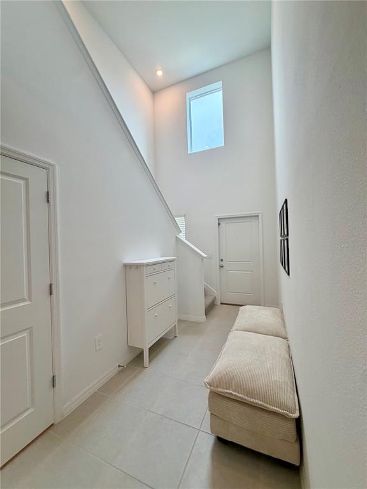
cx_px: 184
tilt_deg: +0.0
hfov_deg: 85.7
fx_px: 198
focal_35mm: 14
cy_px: 244
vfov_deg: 102.1
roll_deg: +1.5
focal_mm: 2.22
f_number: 2.2
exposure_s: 1/120
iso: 125
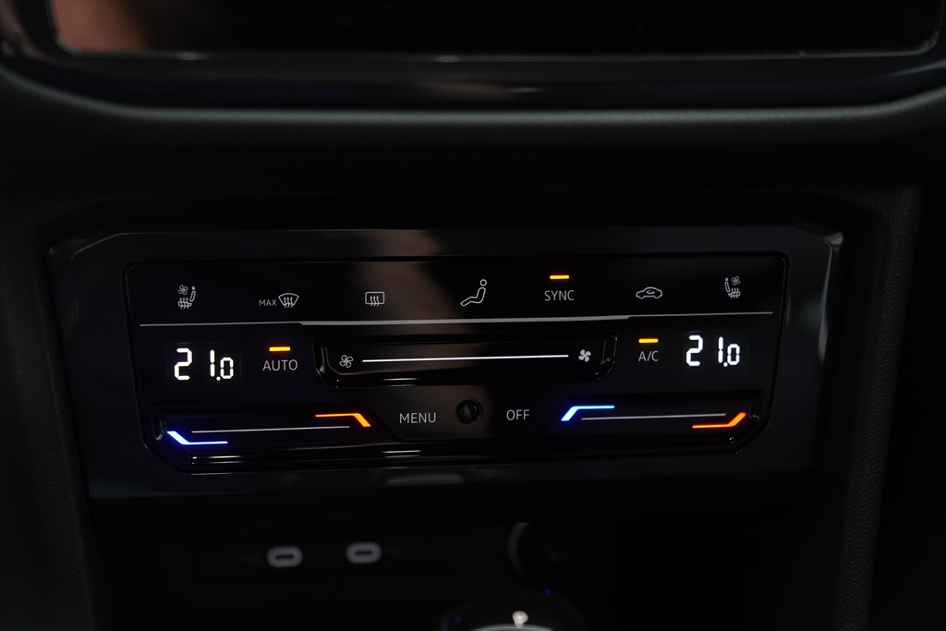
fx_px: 1695
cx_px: 473
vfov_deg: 21.1
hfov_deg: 31.2
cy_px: 316
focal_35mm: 64
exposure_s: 1/80
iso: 400
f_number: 2.8
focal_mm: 43
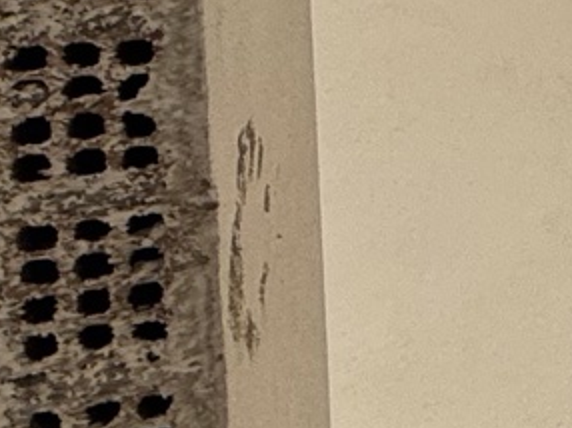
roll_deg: -0.6
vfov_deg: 15.2
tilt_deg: -3.1
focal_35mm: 94
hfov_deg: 11.2
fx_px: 1552
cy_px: -72
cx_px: 1758
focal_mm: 2.22
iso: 50
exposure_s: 1/277
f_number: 2.2
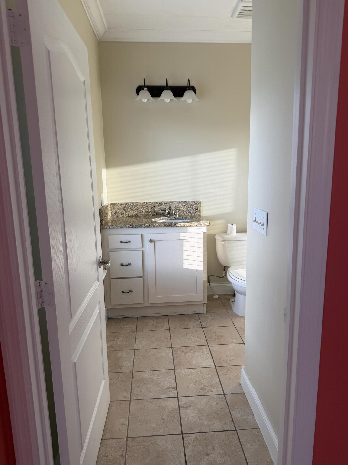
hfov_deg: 56.8
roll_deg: +1.2
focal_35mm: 24
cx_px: 174
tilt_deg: -9.0
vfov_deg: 71.6
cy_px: 232
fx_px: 322
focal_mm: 6.76
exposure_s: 1/153
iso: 80
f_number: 1.78
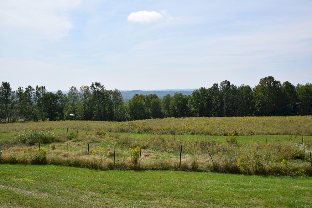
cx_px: 156
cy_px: 104
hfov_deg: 61.9
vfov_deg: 43.6
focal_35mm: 30
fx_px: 260
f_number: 11
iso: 200
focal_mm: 20
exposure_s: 1/500
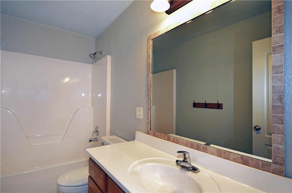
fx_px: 146
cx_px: 146
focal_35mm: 18
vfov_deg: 67.1
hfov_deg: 90.1
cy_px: 96
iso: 640
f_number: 4
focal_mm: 12
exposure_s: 1/60
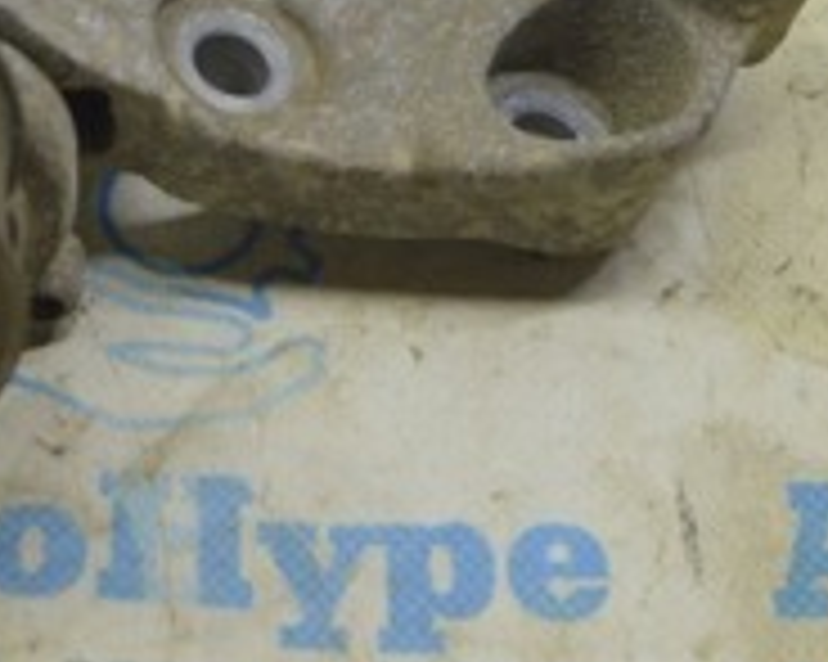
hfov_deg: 14.0
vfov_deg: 10.9
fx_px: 3355
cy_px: -245
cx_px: 108
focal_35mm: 137
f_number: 5.6
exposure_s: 1/40
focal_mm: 28
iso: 400
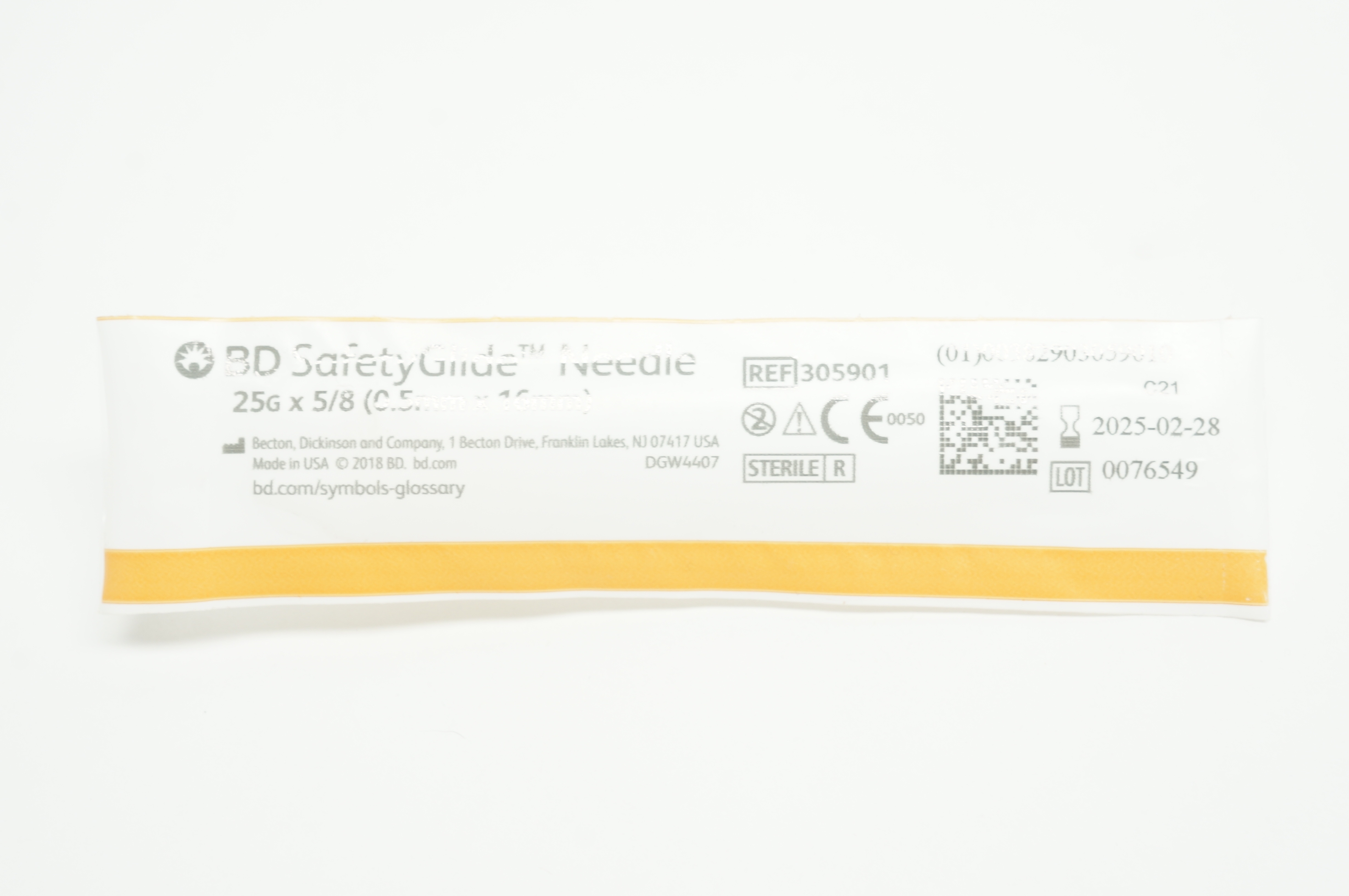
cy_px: 448
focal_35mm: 56
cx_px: 674
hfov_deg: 36.0
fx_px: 2077
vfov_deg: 24.3
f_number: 10
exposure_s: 1/15
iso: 400
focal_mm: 37
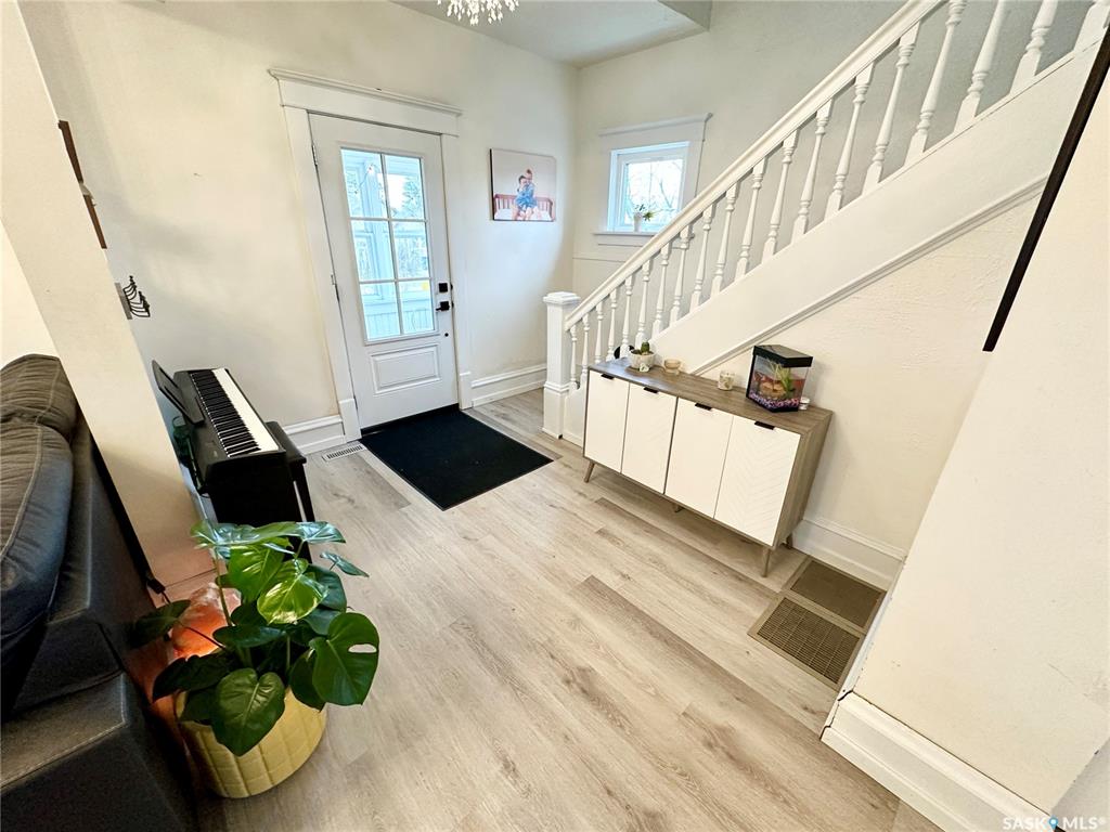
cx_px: 555
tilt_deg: -22.8
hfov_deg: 102.1
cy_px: 416
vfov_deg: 85.7
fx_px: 449
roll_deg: -1.1
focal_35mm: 14
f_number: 2.2
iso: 320
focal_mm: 2.22
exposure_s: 1/120
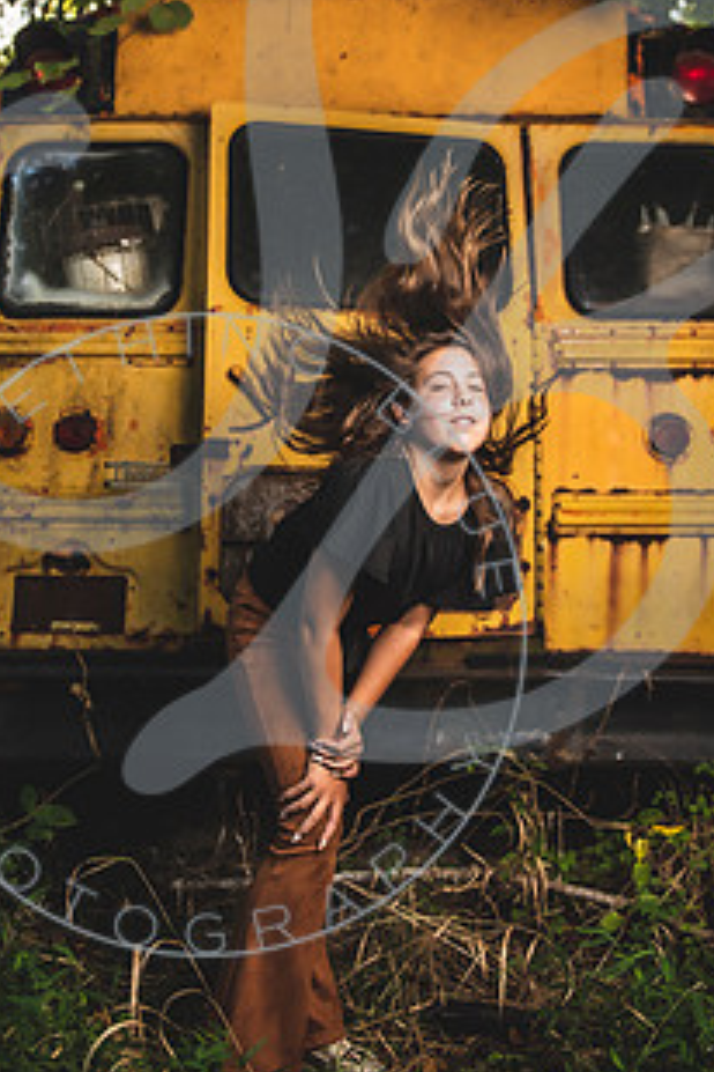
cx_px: 360
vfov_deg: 53.5
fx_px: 1041
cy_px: 371
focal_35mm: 35
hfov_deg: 37.9
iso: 100
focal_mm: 24
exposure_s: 1/160
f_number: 2.8
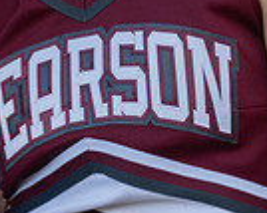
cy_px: -36
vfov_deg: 2.7
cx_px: -1
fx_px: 4525
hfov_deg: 3.4
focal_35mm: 573
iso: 100
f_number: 2.8
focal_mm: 118
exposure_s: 1/320
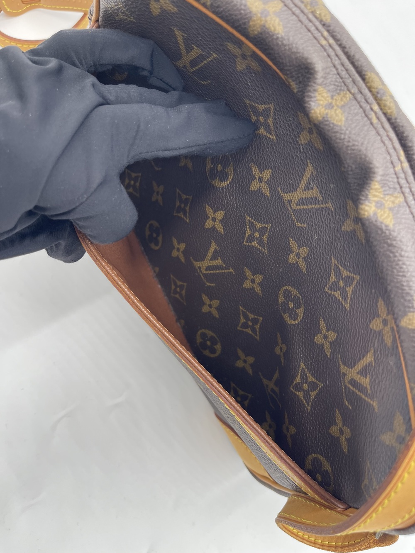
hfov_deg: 54.9
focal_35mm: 25
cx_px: 208
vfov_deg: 69.4
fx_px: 400
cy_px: 276
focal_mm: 5.1
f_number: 1.6
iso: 40
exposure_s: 1/100
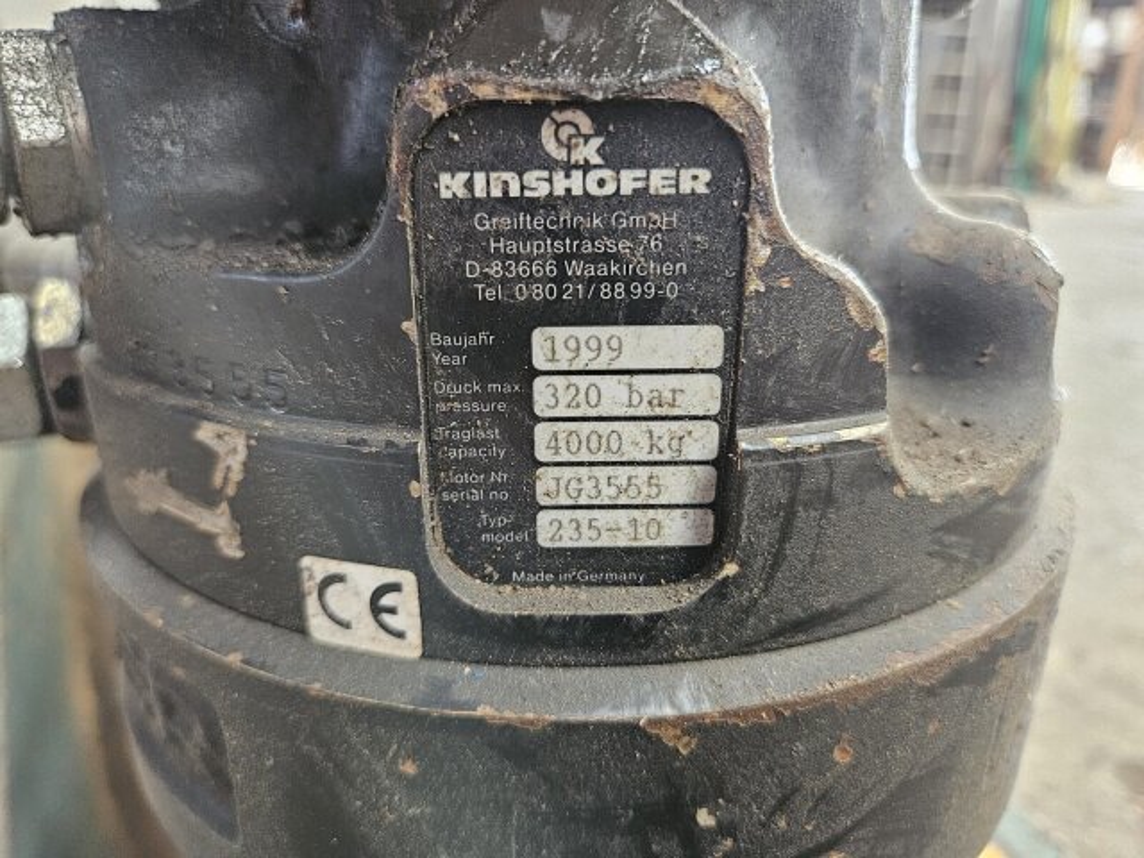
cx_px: 572
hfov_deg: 73.9
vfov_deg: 58.9
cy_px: 429
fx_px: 760
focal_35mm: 23
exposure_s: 1/100
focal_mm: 5.4
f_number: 1.8
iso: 640
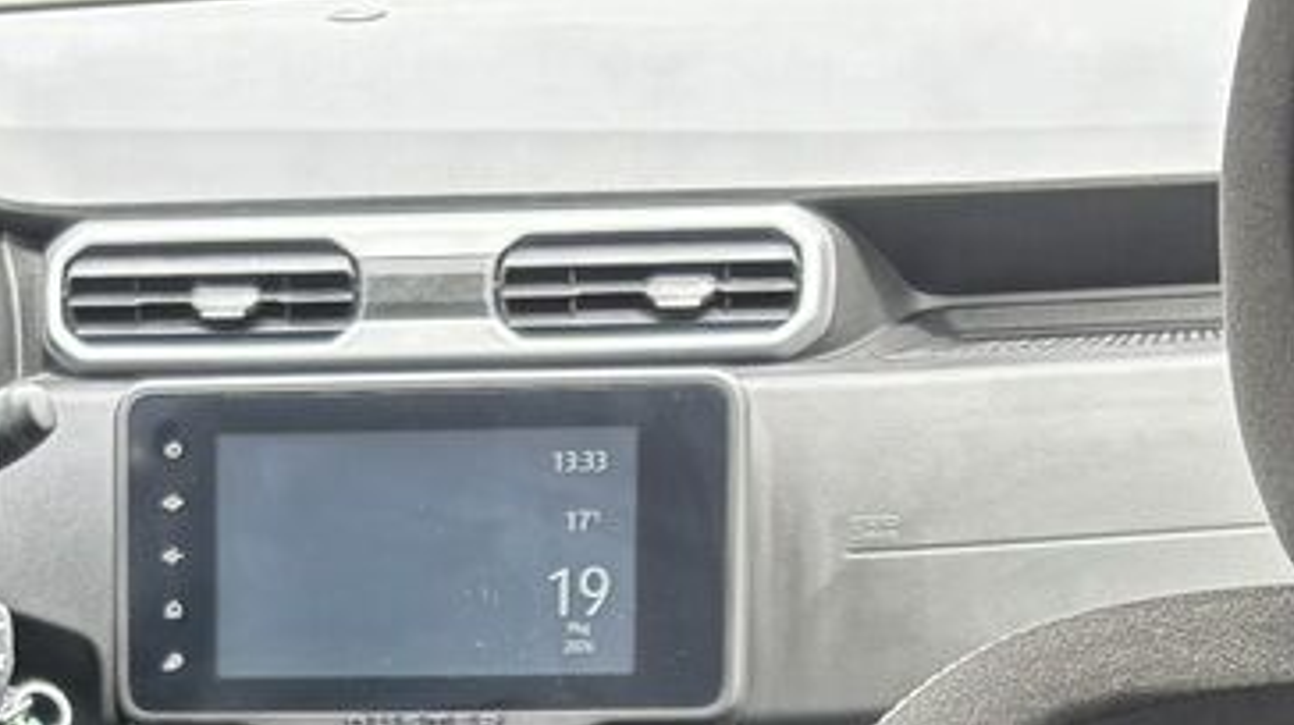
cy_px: 1414
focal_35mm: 133
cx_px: 354
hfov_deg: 16.1
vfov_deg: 8.6
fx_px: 4559
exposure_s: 1/70
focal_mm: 5.96
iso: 125
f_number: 1.6
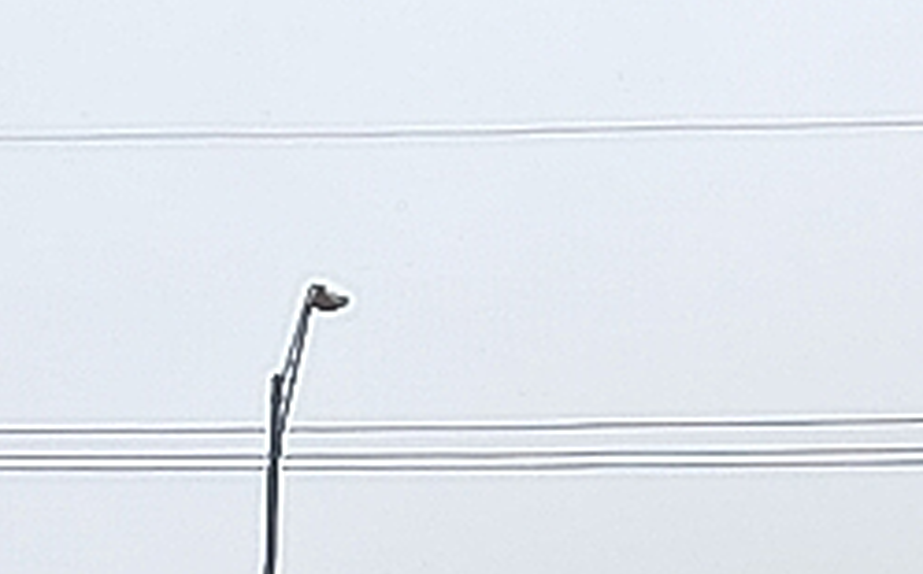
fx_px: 5829
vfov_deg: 5.1
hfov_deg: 9.0
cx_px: -11
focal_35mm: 232
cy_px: 2185
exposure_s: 1/1000
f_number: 1.8
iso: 76
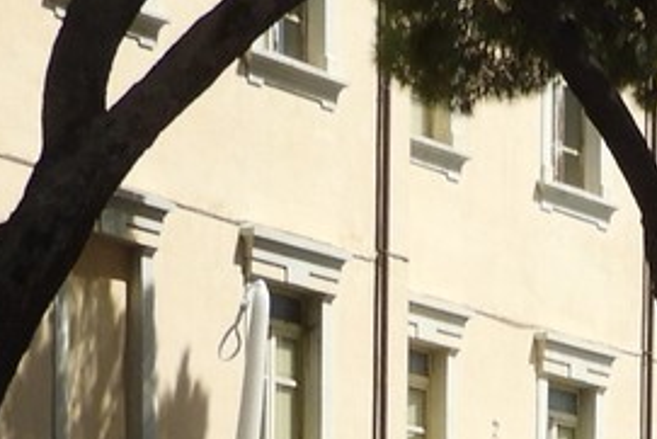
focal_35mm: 207
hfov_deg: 9.8
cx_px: 807
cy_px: 1317
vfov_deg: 6.1
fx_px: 3780
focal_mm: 5.4
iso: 100
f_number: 3.5
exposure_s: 1/1000
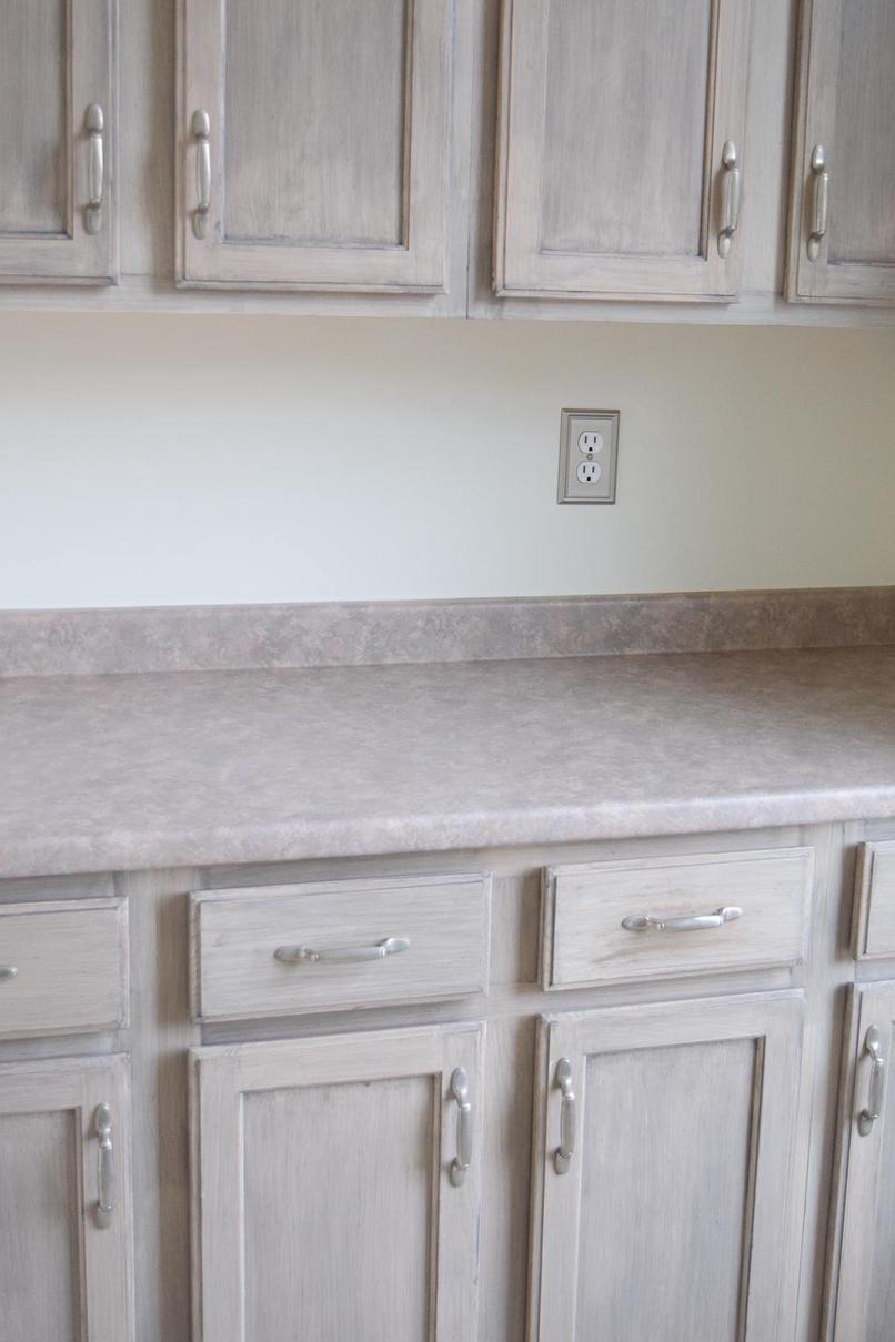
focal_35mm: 48
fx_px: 1776
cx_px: 524
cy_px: 595
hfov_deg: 28.2
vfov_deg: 41.3
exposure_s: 1/60
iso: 1400
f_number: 4
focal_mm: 25
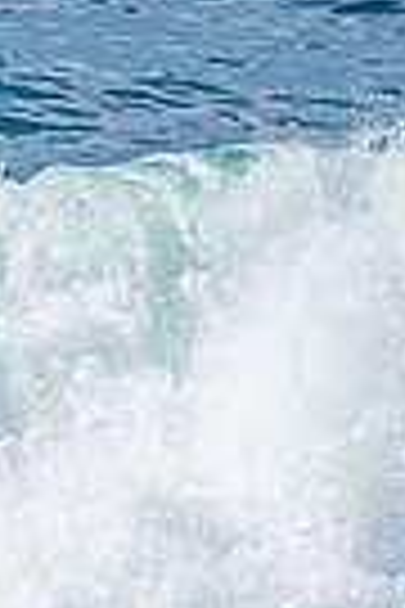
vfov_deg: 1.0
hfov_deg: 0.6
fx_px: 36194
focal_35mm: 2145
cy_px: 309
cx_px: 1004
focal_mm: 500
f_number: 5.6
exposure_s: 1/2000
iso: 140
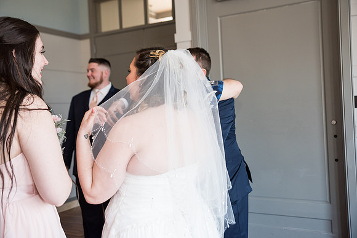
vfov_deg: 33.4
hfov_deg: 48.4
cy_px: 119
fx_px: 397
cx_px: 178
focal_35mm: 40
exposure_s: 1/160
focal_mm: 40
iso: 1250
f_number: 3.5
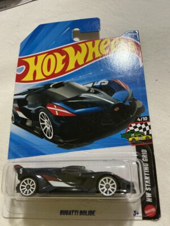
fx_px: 190
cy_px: 113
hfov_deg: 48.2
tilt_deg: -58.2
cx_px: 85
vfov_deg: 61.7
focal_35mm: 29
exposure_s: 1/30
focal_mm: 3
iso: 400
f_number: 1.8
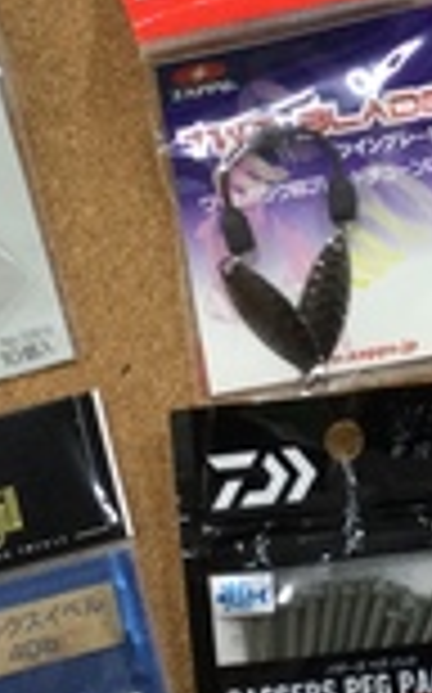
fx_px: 2416
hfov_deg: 10.2
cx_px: 396
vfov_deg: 16.3
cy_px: 194
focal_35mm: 128
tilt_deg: -81.1
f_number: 2.4
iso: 50
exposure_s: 1/30
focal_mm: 3.3
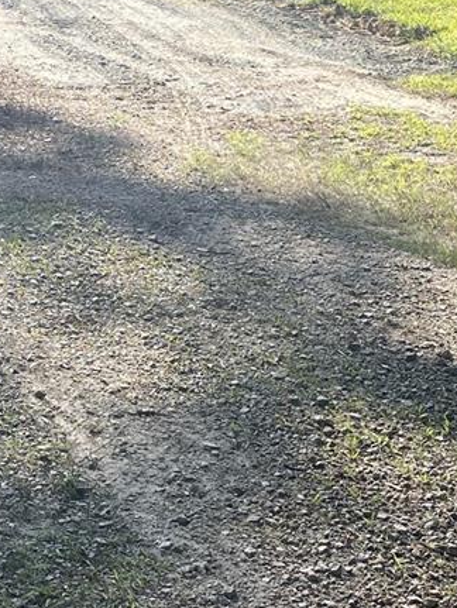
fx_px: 1564
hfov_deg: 16.4
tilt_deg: -25.1
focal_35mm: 89
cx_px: 49
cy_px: 346
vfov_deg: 22.0
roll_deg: -1.6
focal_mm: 5.1
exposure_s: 1/1164
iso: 32
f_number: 1.6
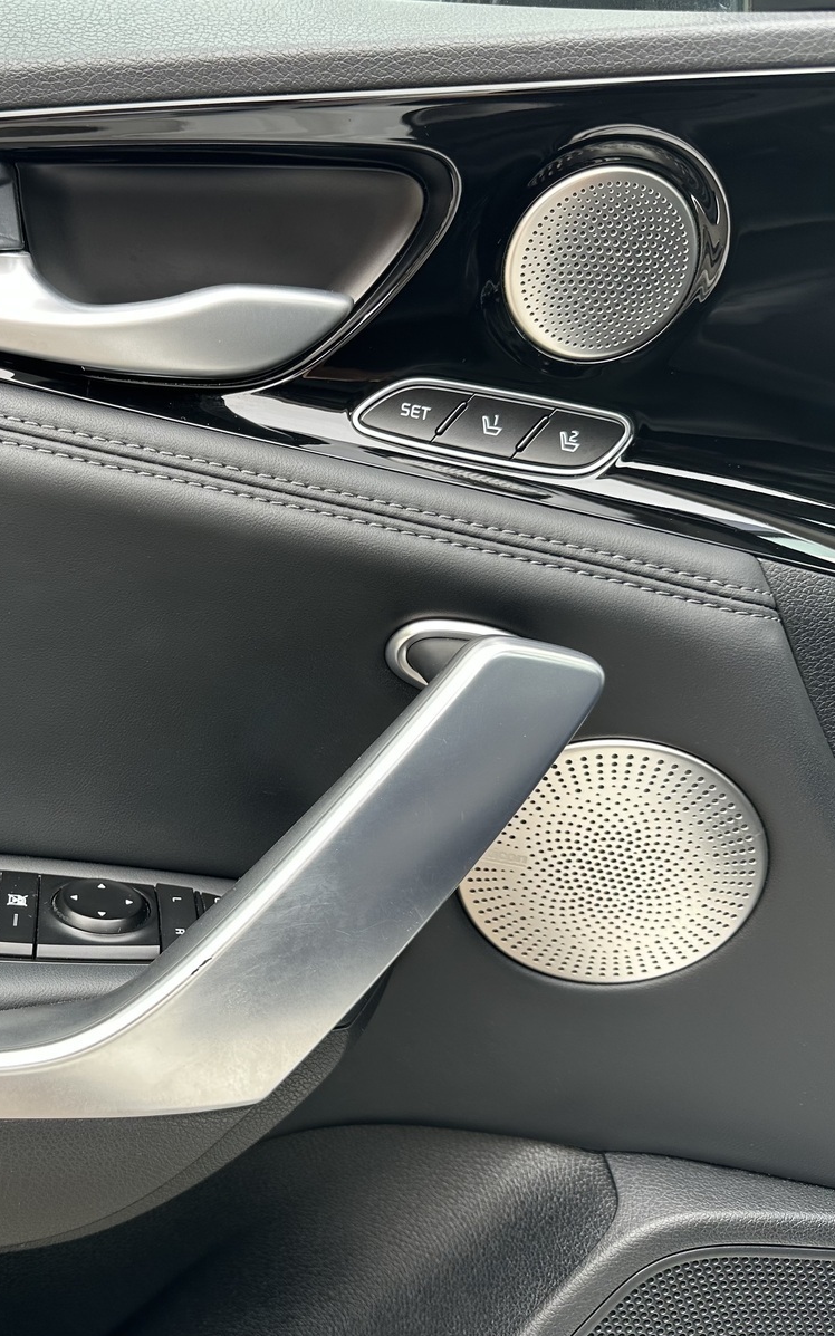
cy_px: 669
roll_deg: -1.5
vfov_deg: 56.7
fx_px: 1238
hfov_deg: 35.6
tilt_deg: -14.4
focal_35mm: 34
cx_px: 127
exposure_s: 1/164
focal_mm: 6.86
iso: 80
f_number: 1.78
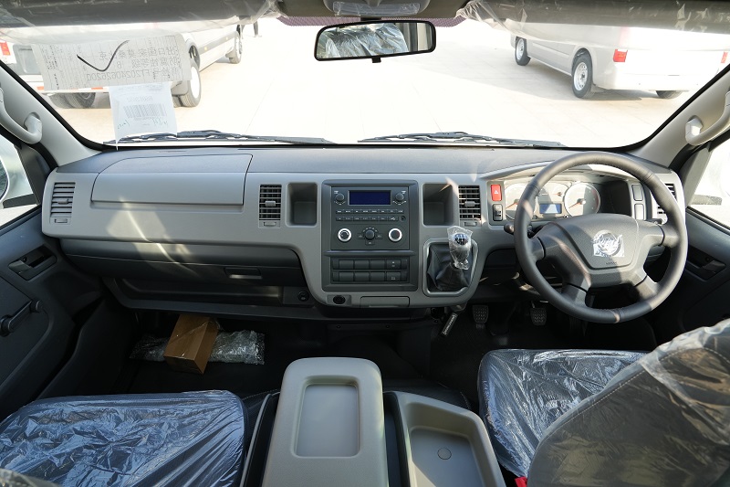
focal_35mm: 24
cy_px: 244
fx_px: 487
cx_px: 365
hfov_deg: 73.8
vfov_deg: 53.1
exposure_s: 1/160
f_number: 8
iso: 1000
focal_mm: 24
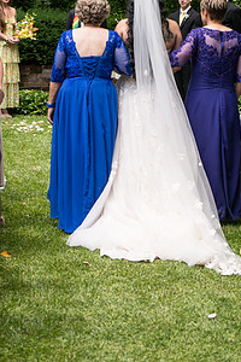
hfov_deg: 13.0
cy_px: 94
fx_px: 1054
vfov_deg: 19.3
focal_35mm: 105
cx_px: 133
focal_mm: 70
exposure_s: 1/400
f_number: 4
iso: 250
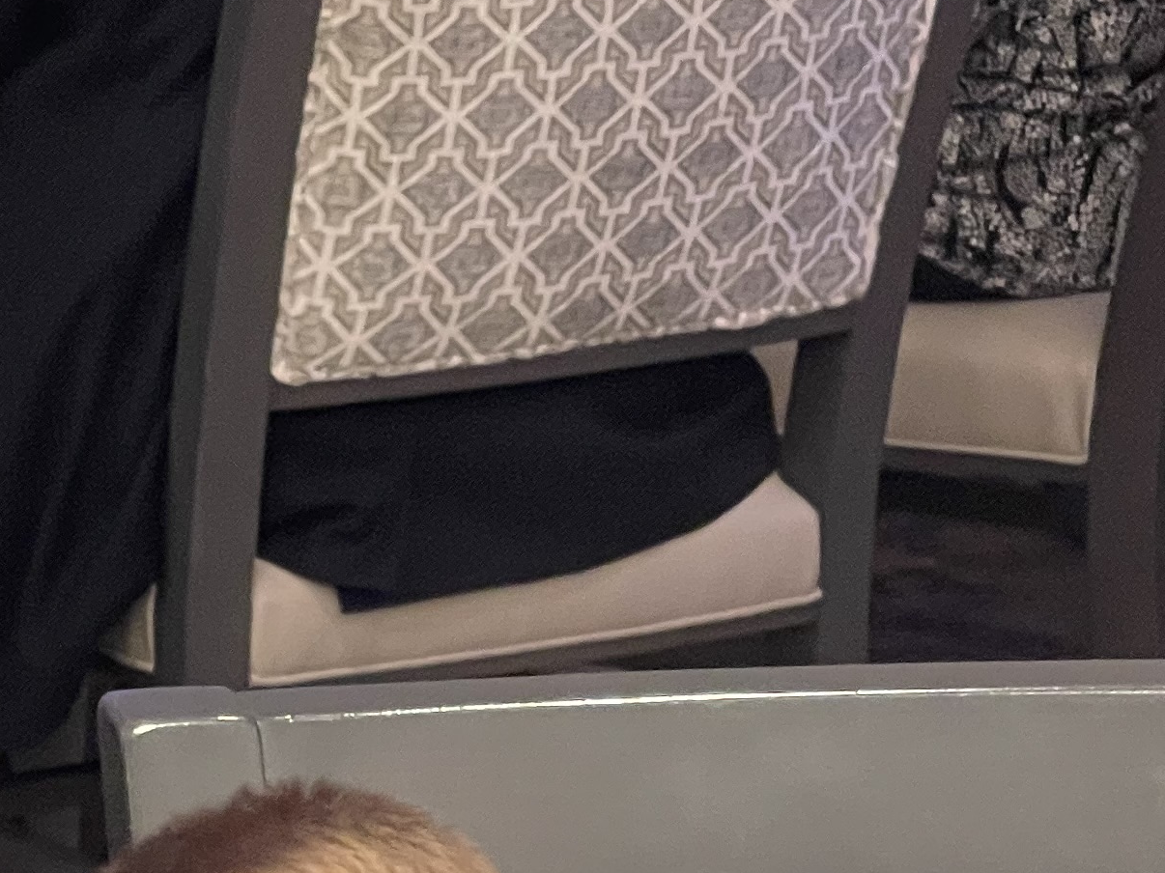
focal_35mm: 214
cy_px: 1090
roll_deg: -0.2
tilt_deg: -20.3
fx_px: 7201
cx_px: -520
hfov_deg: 9.0
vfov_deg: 6.9
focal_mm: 7.5
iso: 320
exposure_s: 1/55
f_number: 2.2
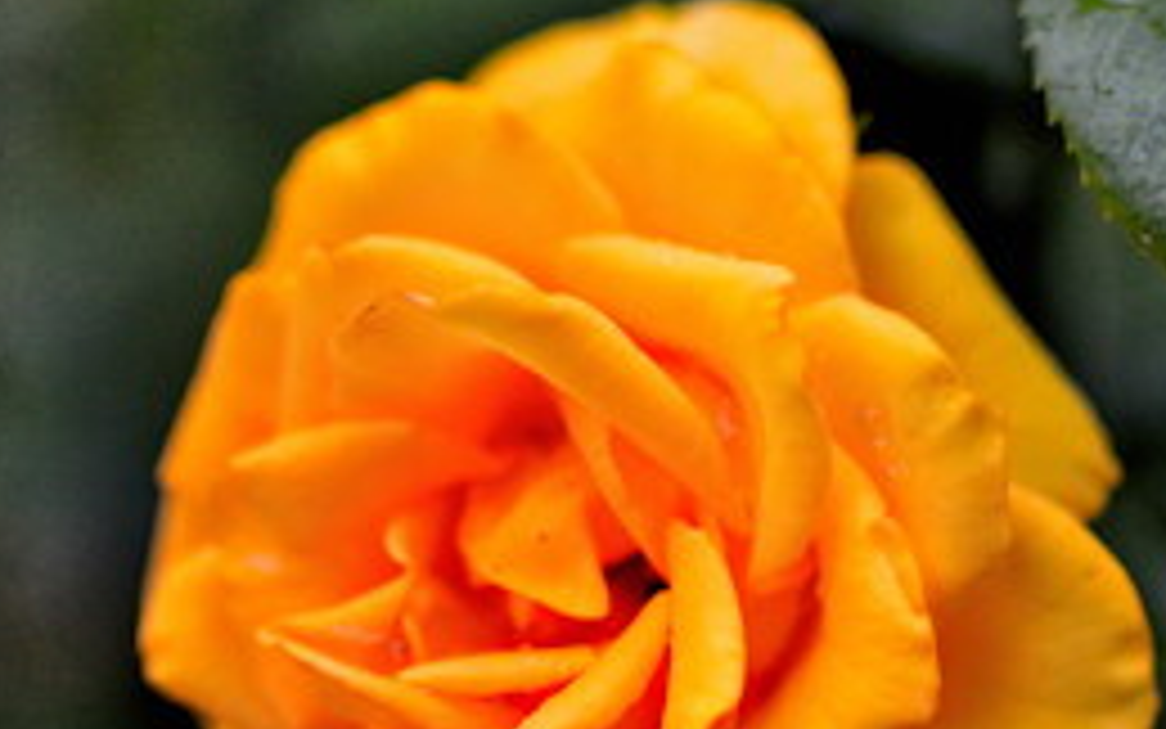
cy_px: 578
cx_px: 626
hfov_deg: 22.3
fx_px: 2952
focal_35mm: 93
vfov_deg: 14.0
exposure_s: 1/250
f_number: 1.8
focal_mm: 35
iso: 1600
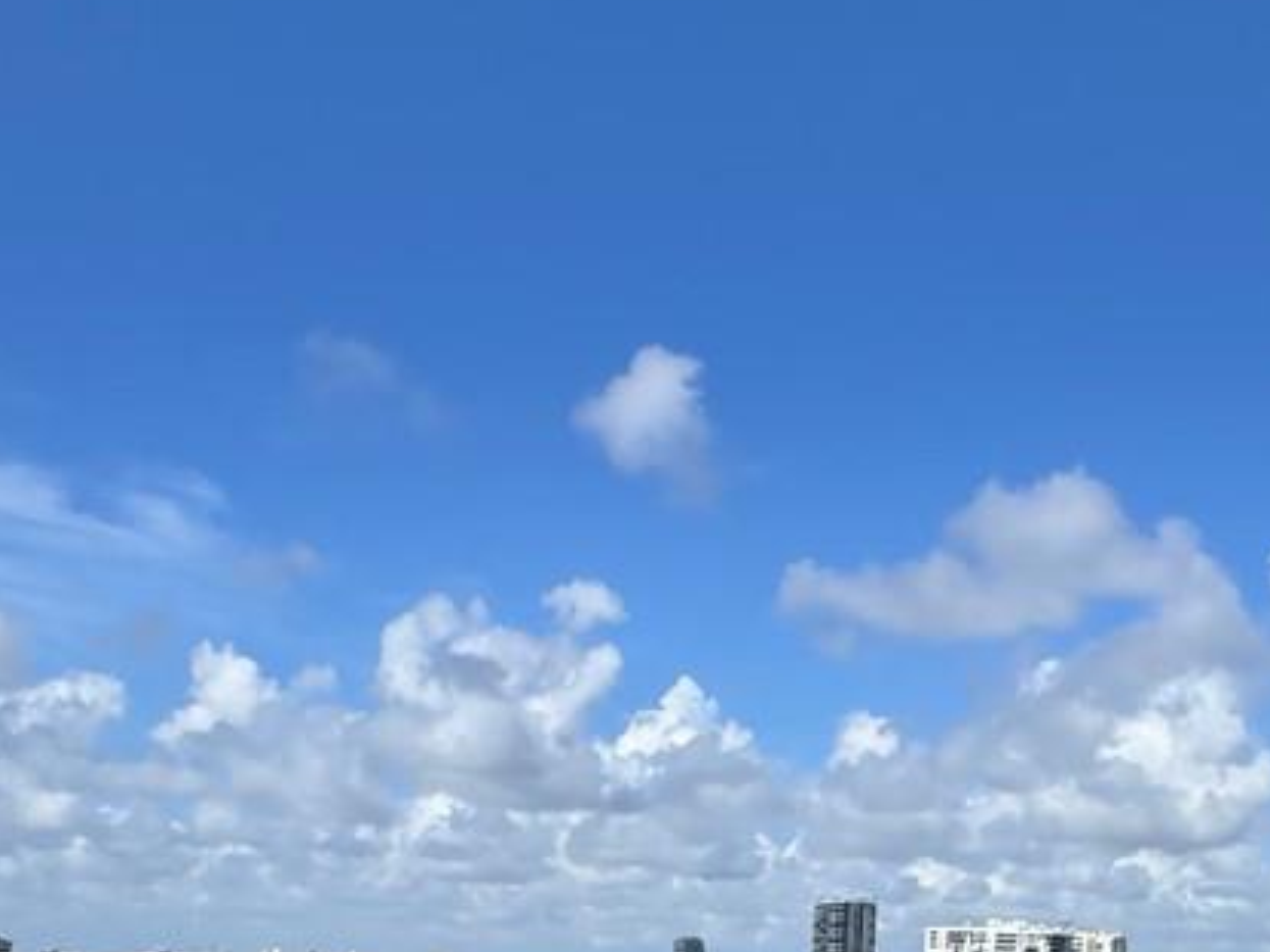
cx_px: 869
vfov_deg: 25.1
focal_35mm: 54
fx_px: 1981
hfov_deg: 35.1
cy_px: 1053
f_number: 2.2
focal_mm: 2.22
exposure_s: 1/3390
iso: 50
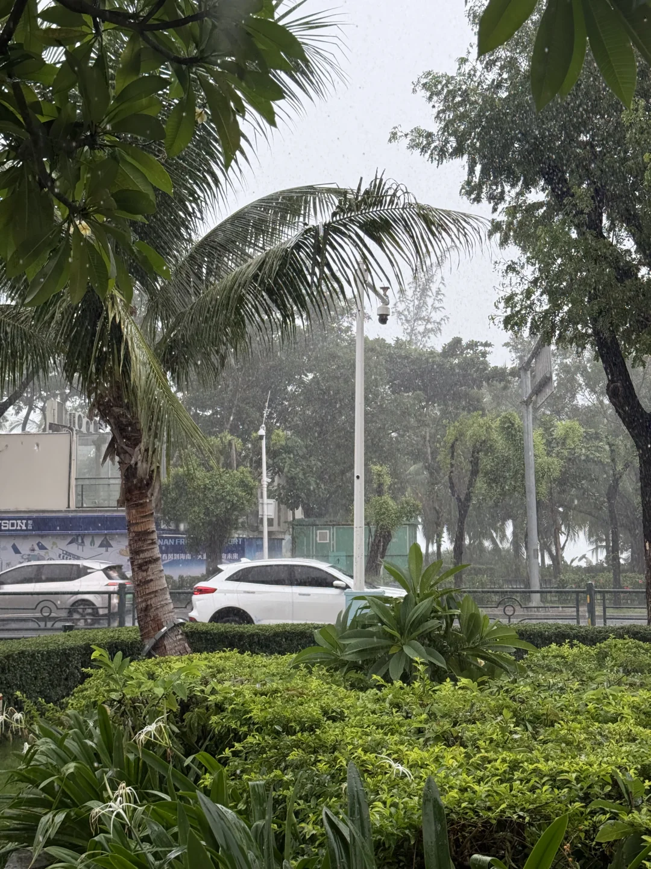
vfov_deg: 39.7
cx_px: 326
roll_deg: +0.6
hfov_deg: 30.3
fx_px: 1204
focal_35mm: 48
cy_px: 434
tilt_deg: +5.0
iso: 100
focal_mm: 6.76
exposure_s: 1/231
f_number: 1.78
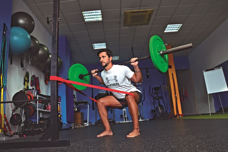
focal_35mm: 27
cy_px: 76
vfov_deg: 47.9
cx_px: 114
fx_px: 171
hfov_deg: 67.4
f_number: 5.6
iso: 160
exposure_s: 1/13
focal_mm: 18
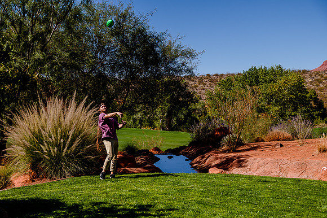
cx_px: 150
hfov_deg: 38.2
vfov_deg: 25.9
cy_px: 118
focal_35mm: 52
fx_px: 472
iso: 125
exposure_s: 1/2000
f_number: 5
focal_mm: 48
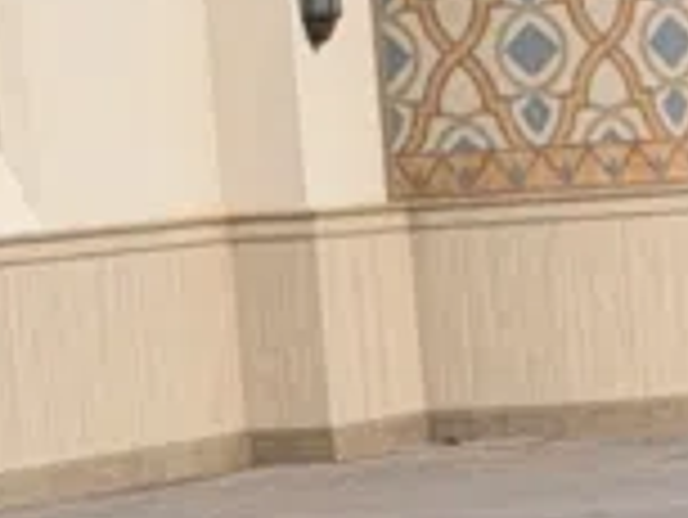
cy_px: 1013
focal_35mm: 201
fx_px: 3998
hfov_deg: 9.3
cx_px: 1354
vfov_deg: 7.1
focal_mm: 6.76
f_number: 1.78
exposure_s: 1/425
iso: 64
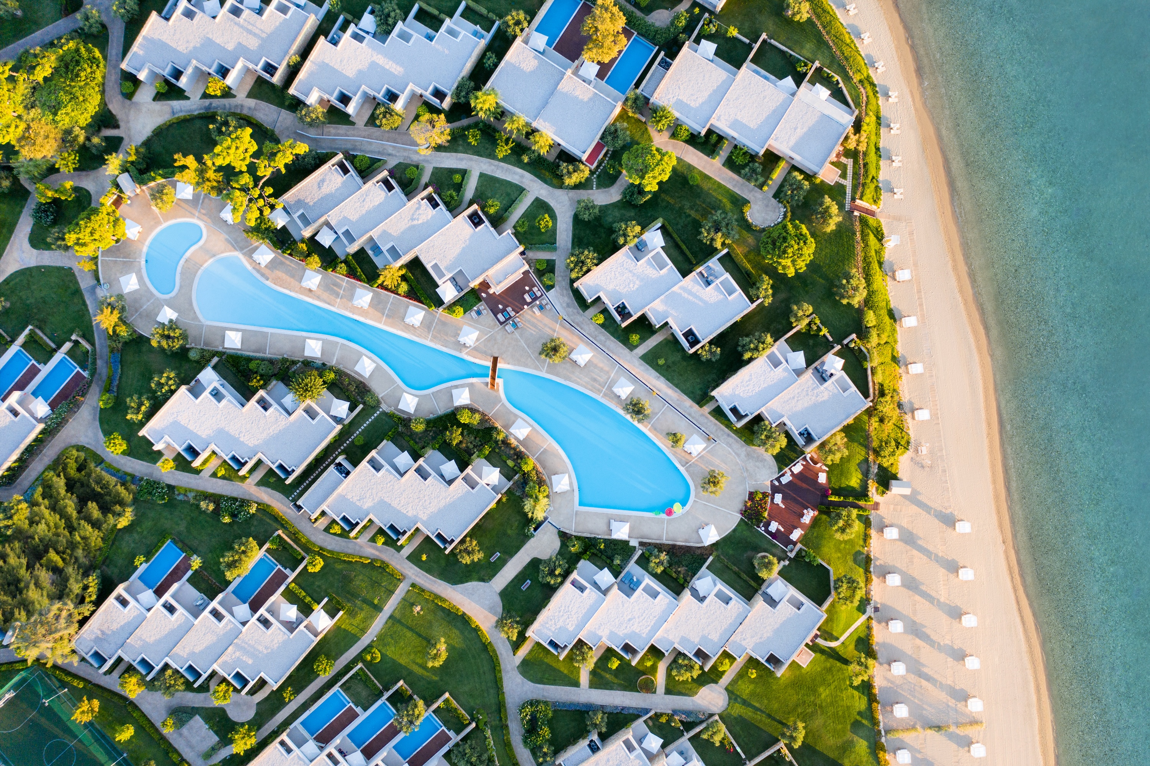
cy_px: 383
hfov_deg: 65.5
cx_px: 575
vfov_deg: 46.4
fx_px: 894
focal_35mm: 28
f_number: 2.8
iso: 200
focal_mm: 10.26
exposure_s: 1/80
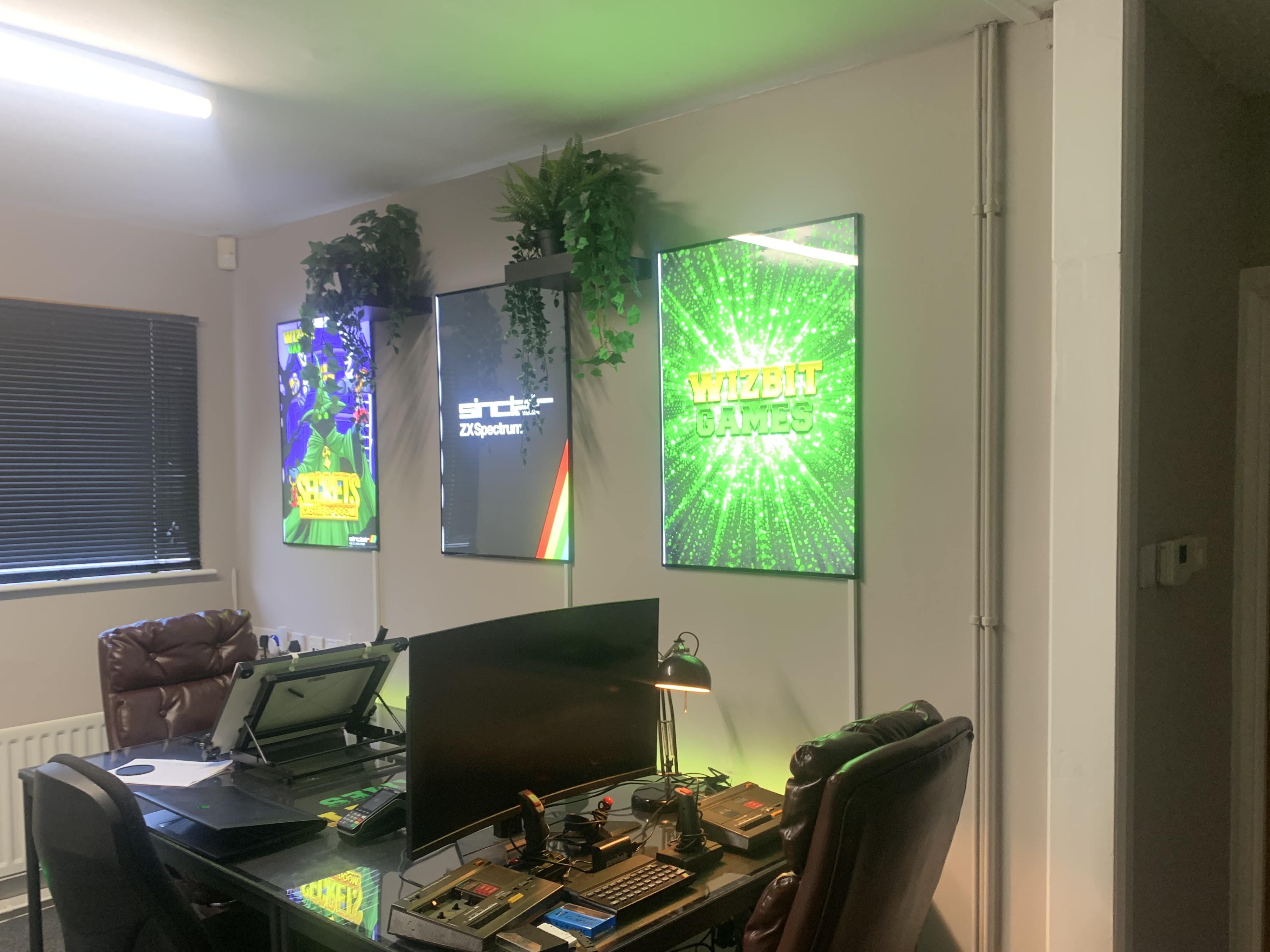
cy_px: 523
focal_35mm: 29
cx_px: 665
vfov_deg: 48.2
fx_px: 1064
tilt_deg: -4.6
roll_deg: +1.1
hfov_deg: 61.6
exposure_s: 1/50
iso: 125
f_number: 1.8
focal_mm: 4.25
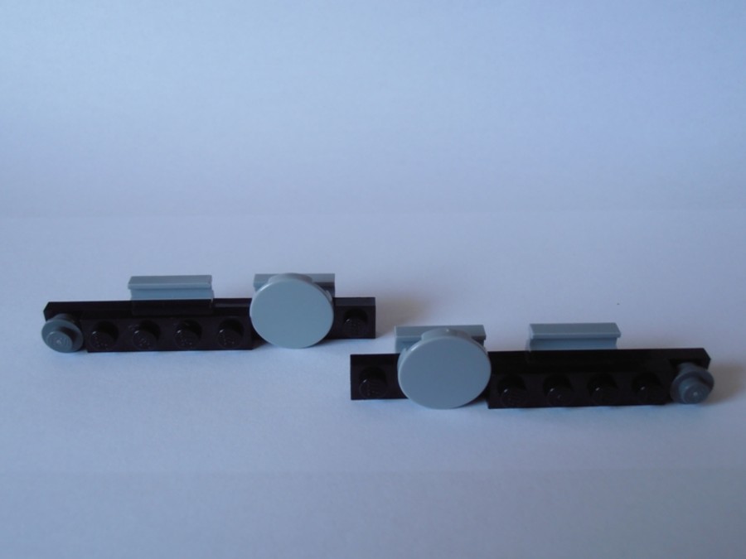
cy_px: 280
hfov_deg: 50.1
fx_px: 797
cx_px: 373
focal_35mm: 37
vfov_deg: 38.7
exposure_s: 1/40
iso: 80
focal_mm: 6.61
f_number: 3.9
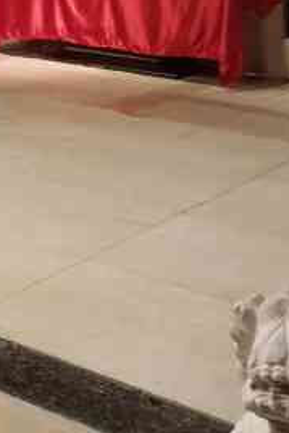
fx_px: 1130
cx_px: -45
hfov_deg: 14.2
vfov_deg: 19.9
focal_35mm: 94
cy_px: -132
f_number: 1.8
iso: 500
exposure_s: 1/22.5
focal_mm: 5.5
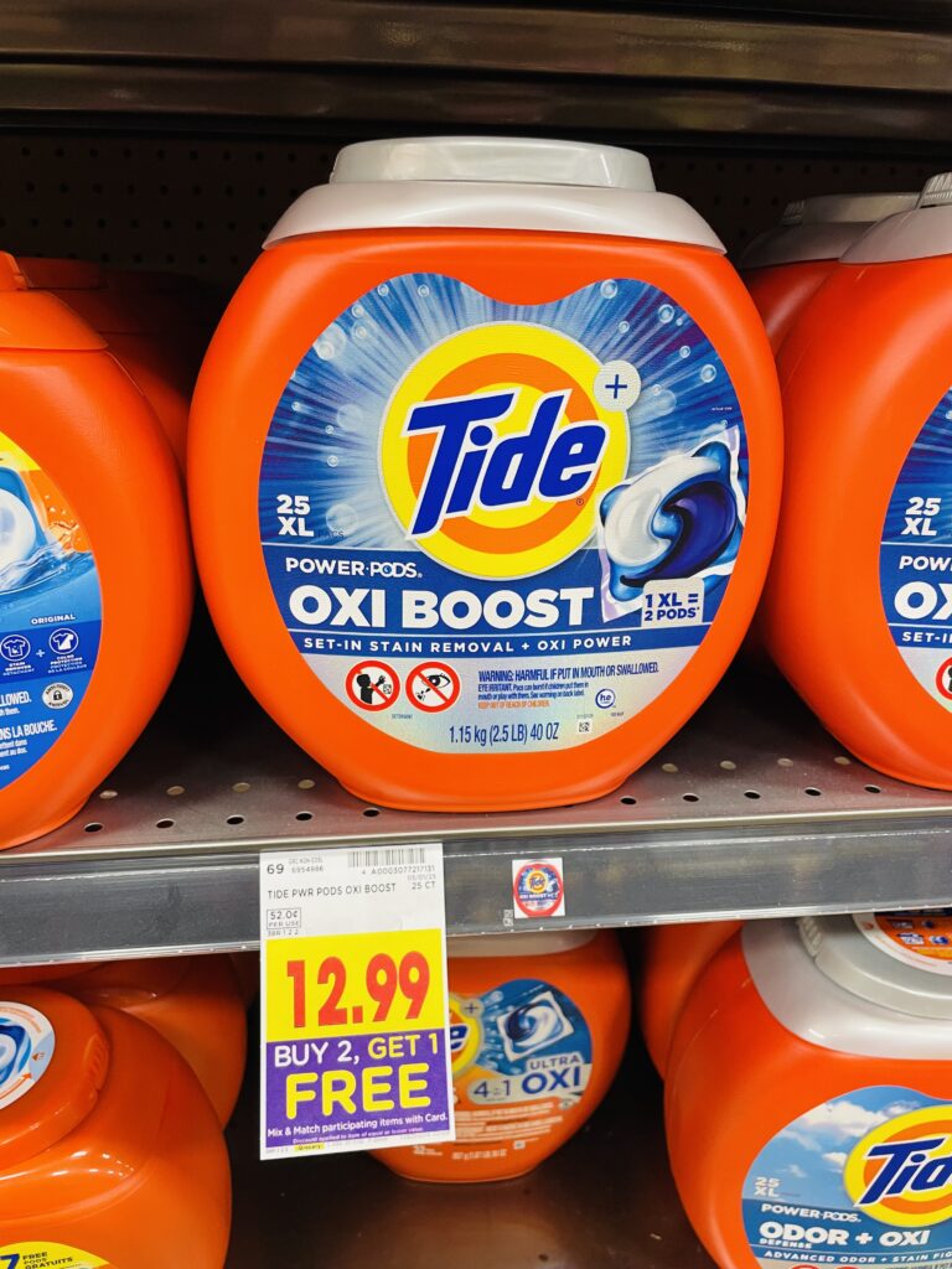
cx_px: 476
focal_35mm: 26
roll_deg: -0.2
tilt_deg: -20.0
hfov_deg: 53.1
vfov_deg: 67.3
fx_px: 953
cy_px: 634
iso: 100
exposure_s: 1/44
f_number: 1.6
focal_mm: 4.2
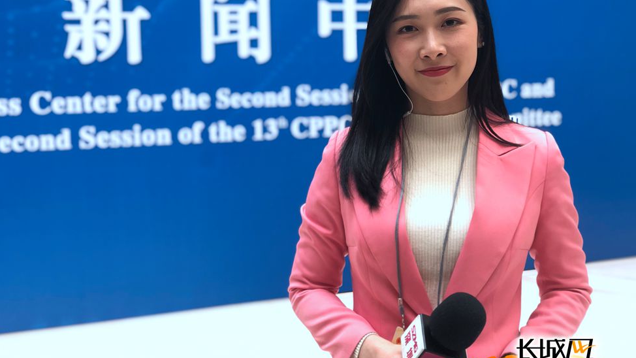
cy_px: 156
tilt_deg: -5.3
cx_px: 319
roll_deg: +0.7
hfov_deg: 36.6
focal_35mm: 57
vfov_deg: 21.1
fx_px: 961
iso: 50
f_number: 2.4
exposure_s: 1/50
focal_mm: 6
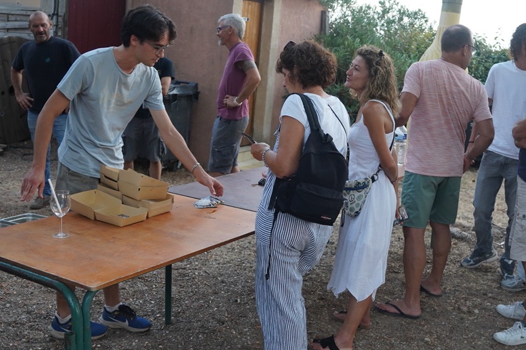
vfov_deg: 30.5
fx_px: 643
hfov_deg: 44.2
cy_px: 170
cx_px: 323
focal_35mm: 44
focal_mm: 28
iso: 1600
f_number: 3.5
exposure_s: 1/160
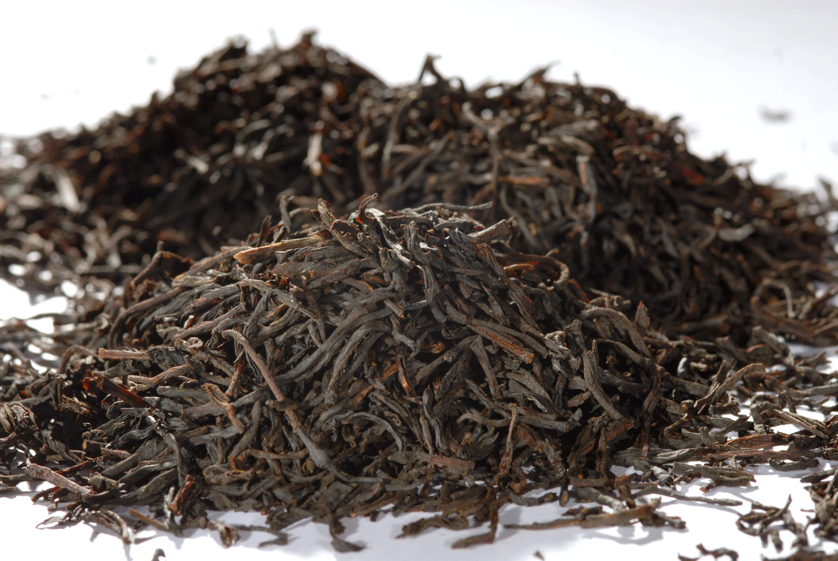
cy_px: 280
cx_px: 419
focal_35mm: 158
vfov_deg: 8.7
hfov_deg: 13.0
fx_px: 3671
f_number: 10
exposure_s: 1/250
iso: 100
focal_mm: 105
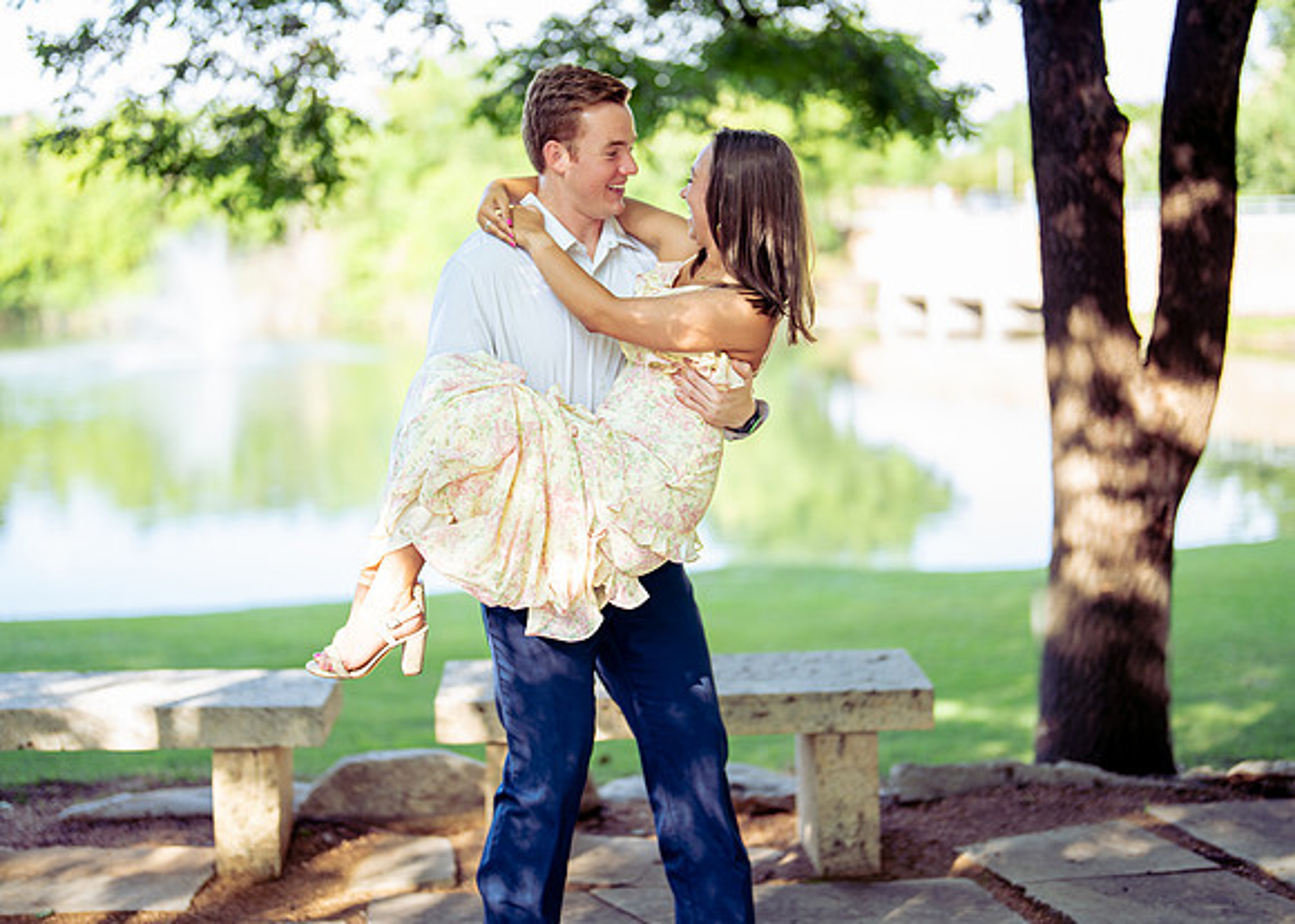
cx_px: 583
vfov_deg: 25.4
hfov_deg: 35.1
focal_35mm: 56
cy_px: 434
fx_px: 2048
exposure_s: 1/1000
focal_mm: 50
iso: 200
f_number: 1.2
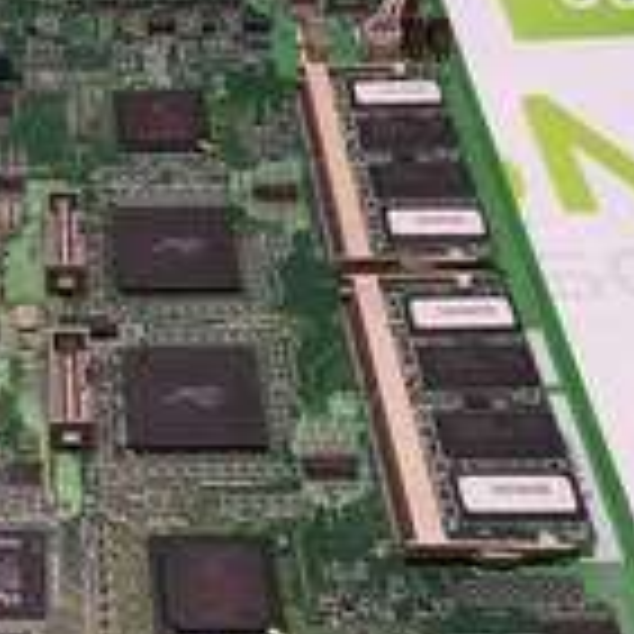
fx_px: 1450
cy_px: 333
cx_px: 45
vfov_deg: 24.7
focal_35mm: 70
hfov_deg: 23.9
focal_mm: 2.91
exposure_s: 1/120
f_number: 1.9
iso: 50
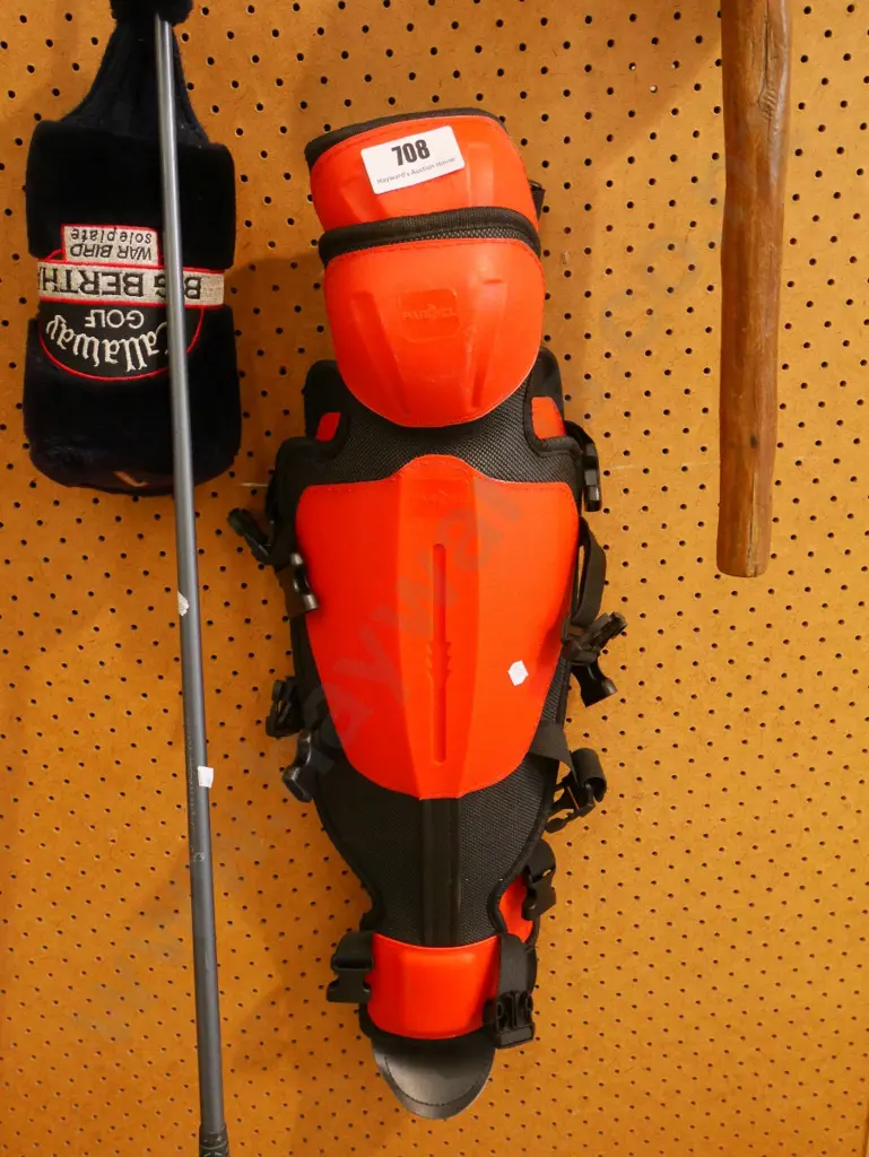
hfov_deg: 39.7
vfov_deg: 51.3
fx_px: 1204
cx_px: 434
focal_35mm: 36
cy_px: 578
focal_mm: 18
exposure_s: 1/60
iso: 3200
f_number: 4.2
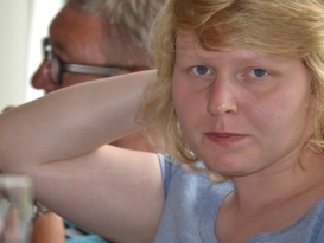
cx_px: 147
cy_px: 104
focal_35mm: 237
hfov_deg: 8.3
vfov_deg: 6.3
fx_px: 2219
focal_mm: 112
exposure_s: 1/125
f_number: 4.8
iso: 320
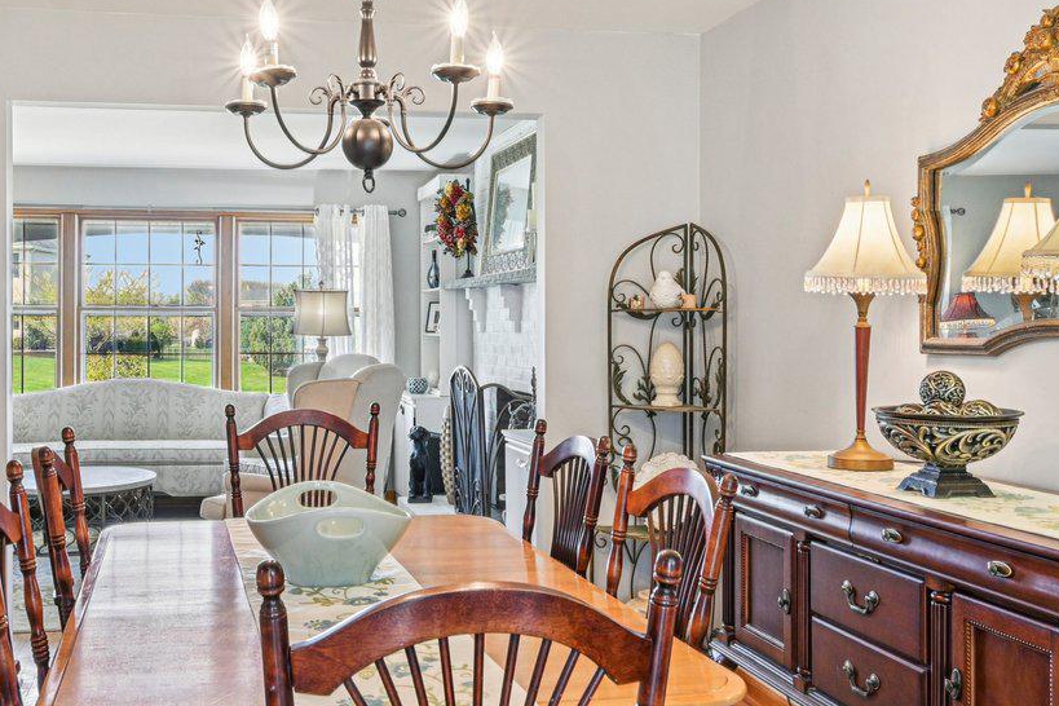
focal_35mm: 40
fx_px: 1177
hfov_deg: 47.8
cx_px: 363
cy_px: 244
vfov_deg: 33.2
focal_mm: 16
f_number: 8
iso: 400
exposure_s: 1/50
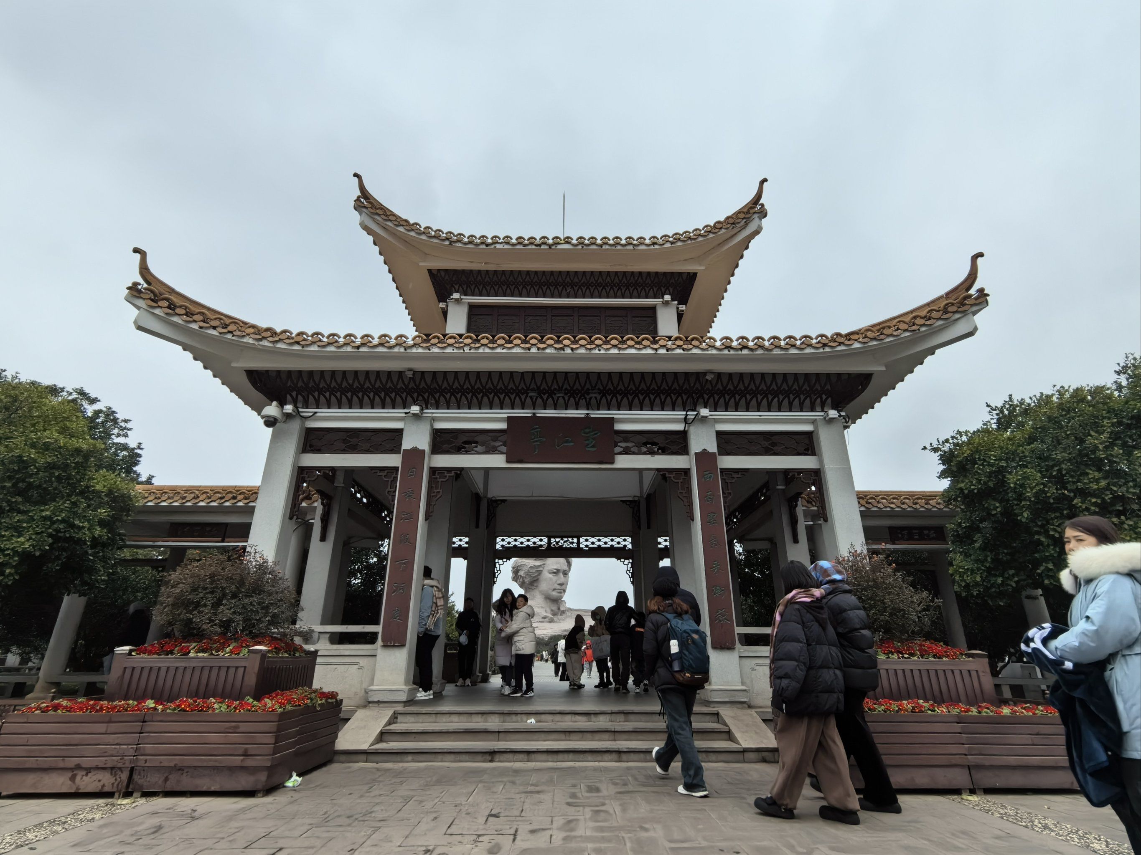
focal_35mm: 17
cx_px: 570
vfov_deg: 74.7
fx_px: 560
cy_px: 428
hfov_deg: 91.0
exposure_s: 1/256
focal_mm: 1.95
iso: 50
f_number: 2.2
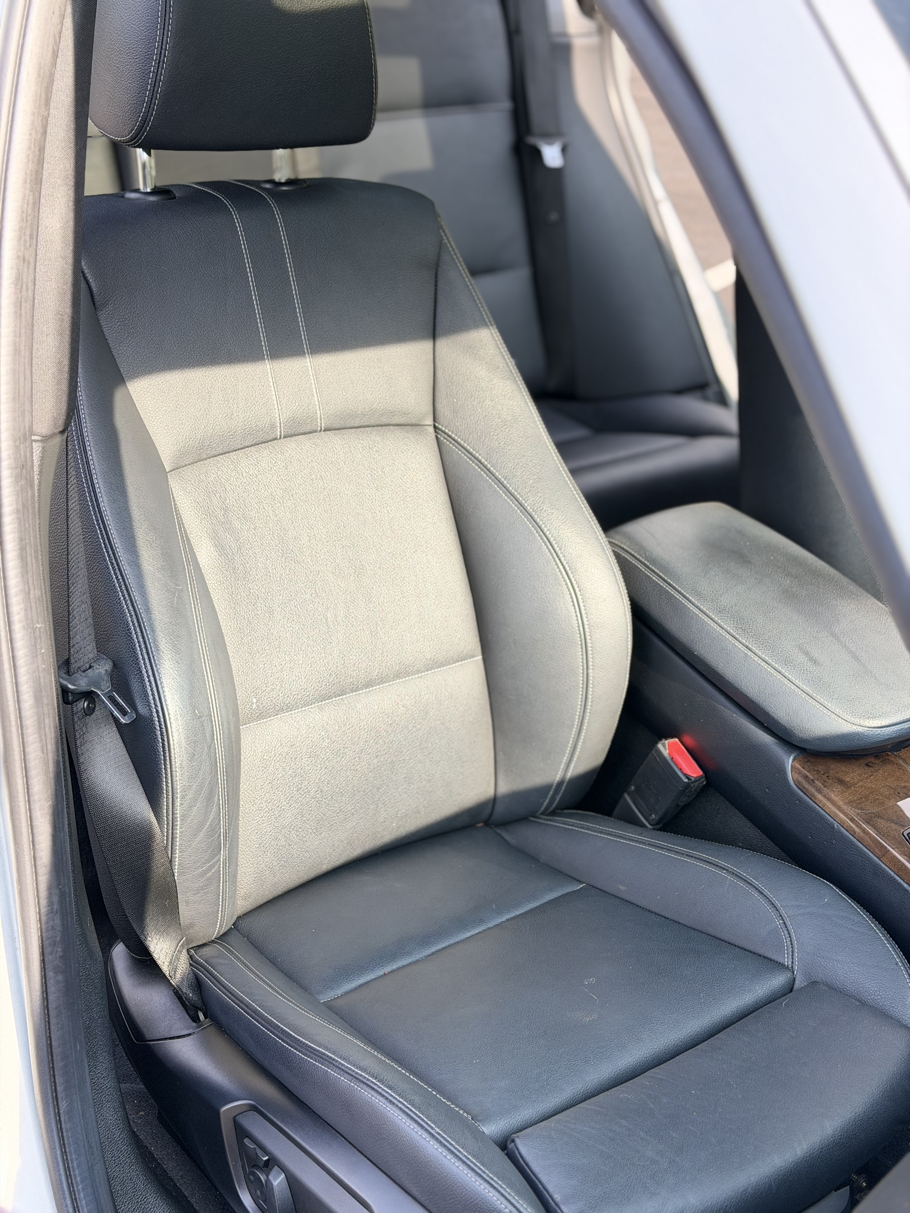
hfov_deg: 30.3
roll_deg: -5.0
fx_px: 1682
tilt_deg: -30.7
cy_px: 606
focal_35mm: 48
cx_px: 455
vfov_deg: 39.7
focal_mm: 6.76
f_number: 1.78
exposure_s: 1/484
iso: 100
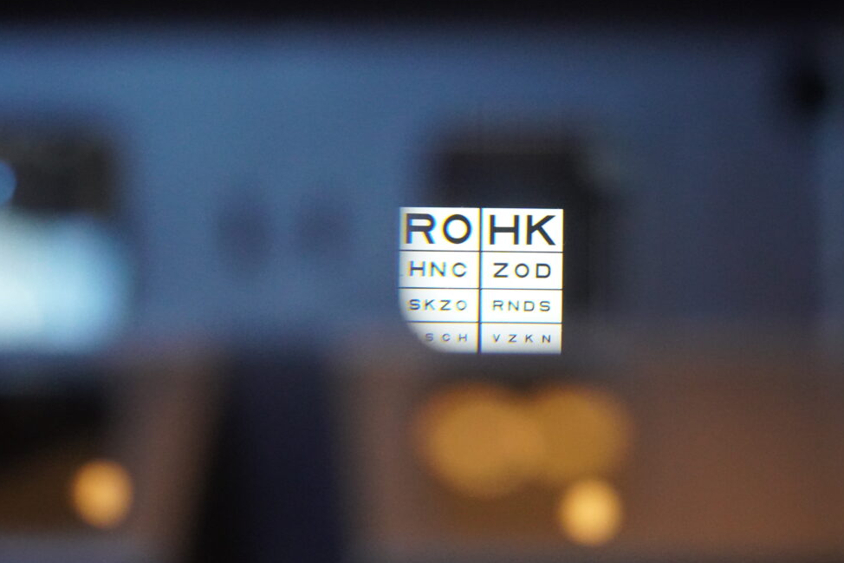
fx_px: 1992
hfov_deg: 23.9
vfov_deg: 16.1
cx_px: 489
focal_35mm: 85
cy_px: 251
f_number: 5
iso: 6400
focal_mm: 46
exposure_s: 1/160
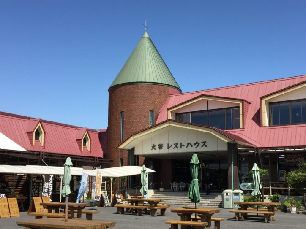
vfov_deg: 35.1
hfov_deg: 45.7
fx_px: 362
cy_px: 134
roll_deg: +0.9
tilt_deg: +7.5
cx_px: 163
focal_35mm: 41
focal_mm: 4.15
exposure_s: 1/1883
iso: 32
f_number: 2.2
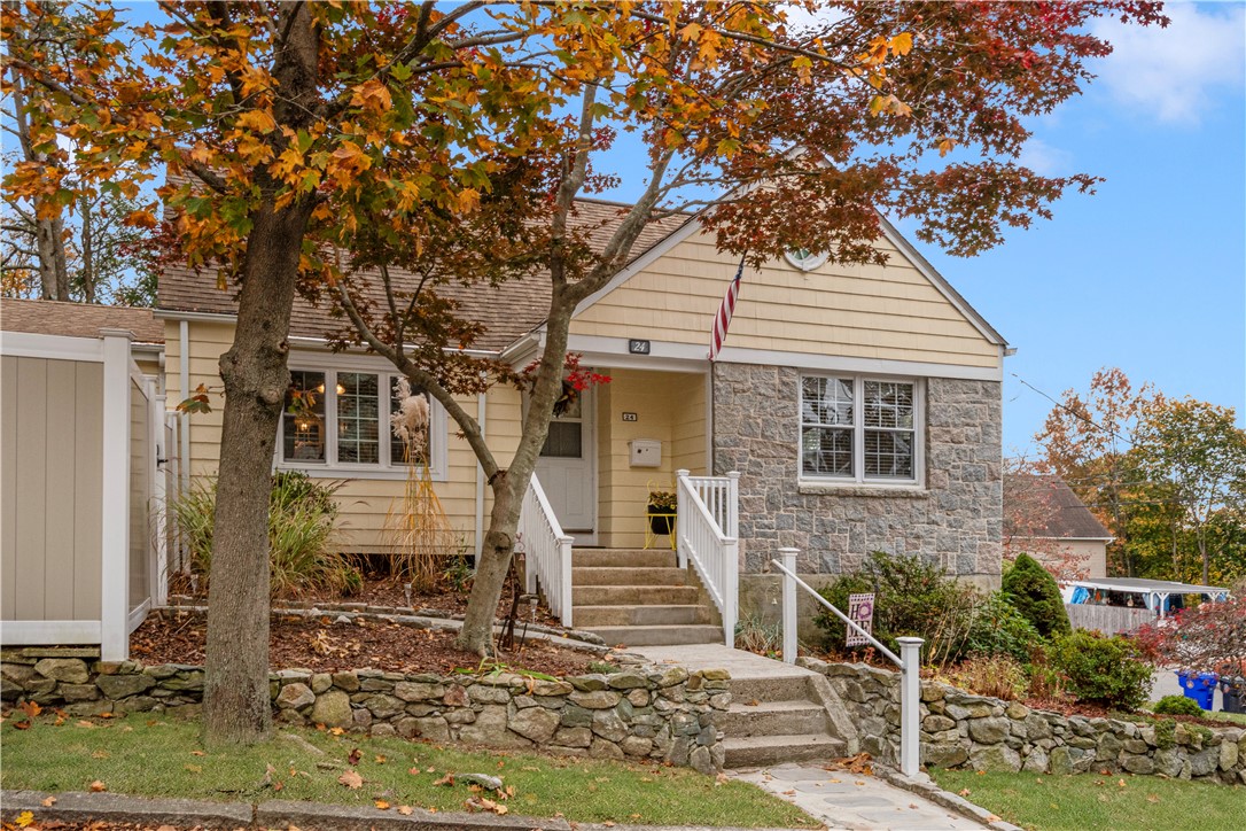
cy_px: 416
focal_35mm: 30
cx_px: 623
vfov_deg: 43.6
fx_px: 1038
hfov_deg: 61.9
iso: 400
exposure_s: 1/50
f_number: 14
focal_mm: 20
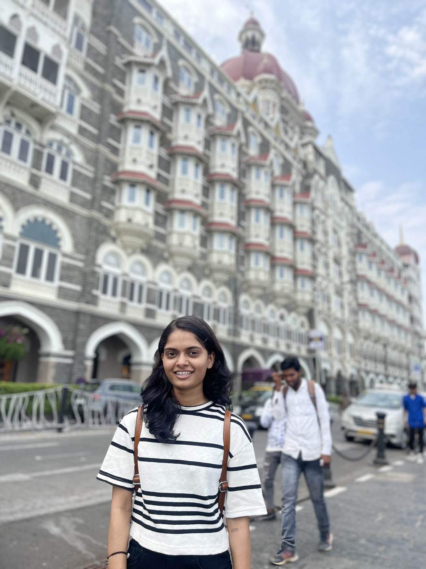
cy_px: 284
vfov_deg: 67.3
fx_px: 427
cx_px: 213
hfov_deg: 53.1
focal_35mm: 26
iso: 50
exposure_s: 1/2387
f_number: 1.6
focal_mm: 5.1
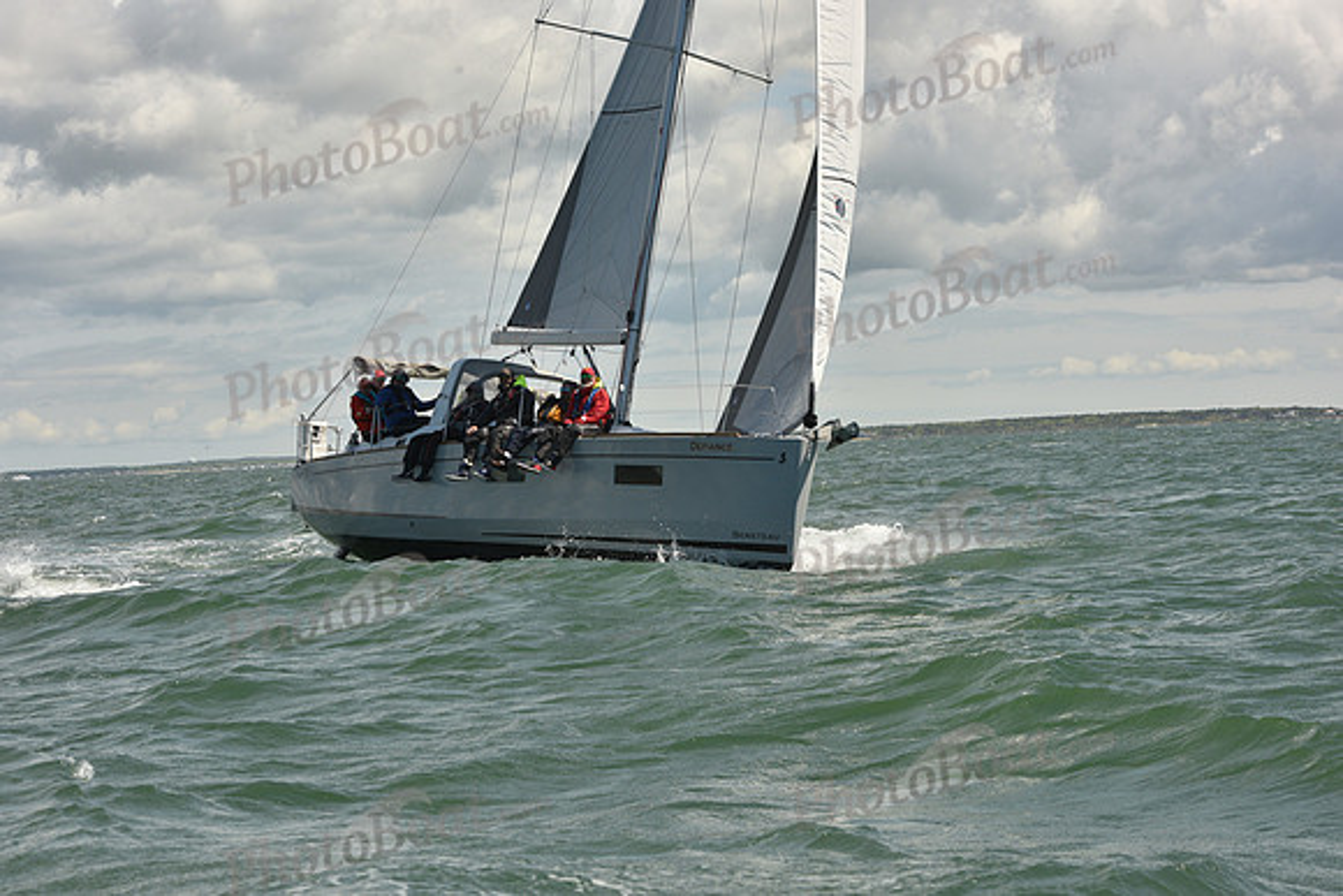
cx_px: 672
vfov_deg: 14.0
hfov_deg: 20.8
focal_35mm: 98
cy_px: 448
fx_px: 3657
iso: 320
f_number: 11
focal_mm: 98
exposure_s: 1/800
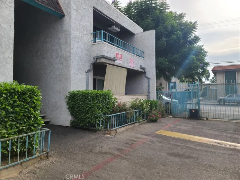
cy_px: 90
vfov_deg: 54.9
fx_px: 173
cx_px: 120
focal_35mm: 25
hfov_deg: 69.4
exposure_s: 1/499
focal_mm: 7
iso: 16
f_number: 1.8
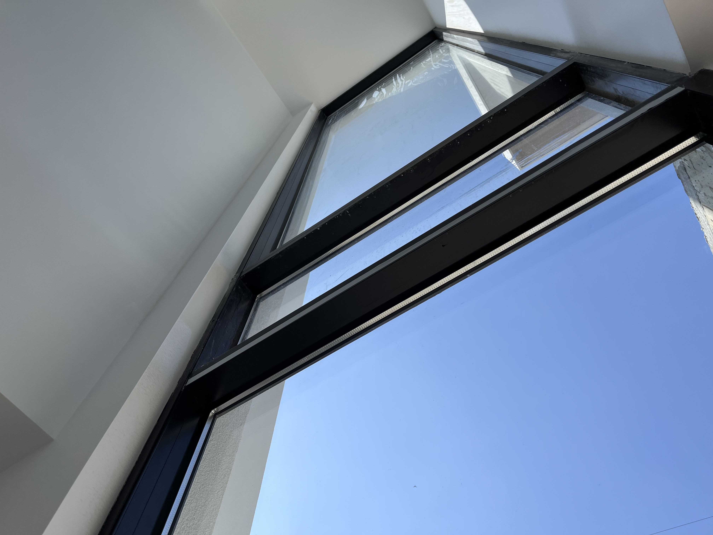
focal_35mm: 26
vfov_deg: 53.1
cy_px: 268
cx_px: 356
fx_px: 536
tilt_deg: +65.6
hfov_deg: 67.3
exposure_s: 1/3311
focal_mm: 5.1
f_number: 1.6
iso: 50
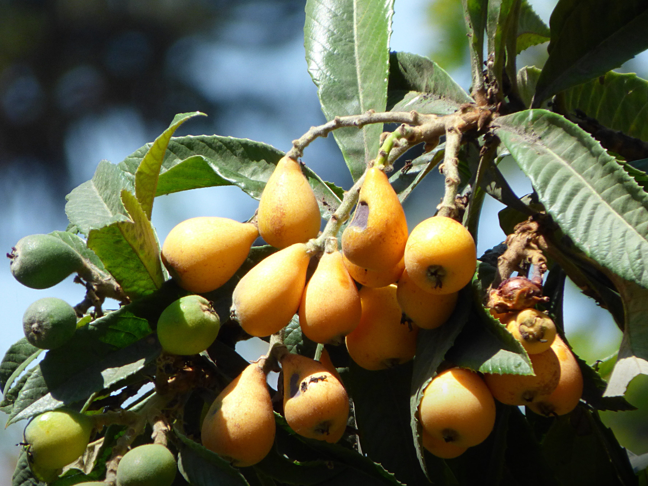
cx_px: 316
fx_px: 28904
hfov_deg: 1.3
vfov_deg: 1.0
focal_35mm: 1544
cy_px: 281
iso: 250
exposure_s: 1/500
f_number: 5.9
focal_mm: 215
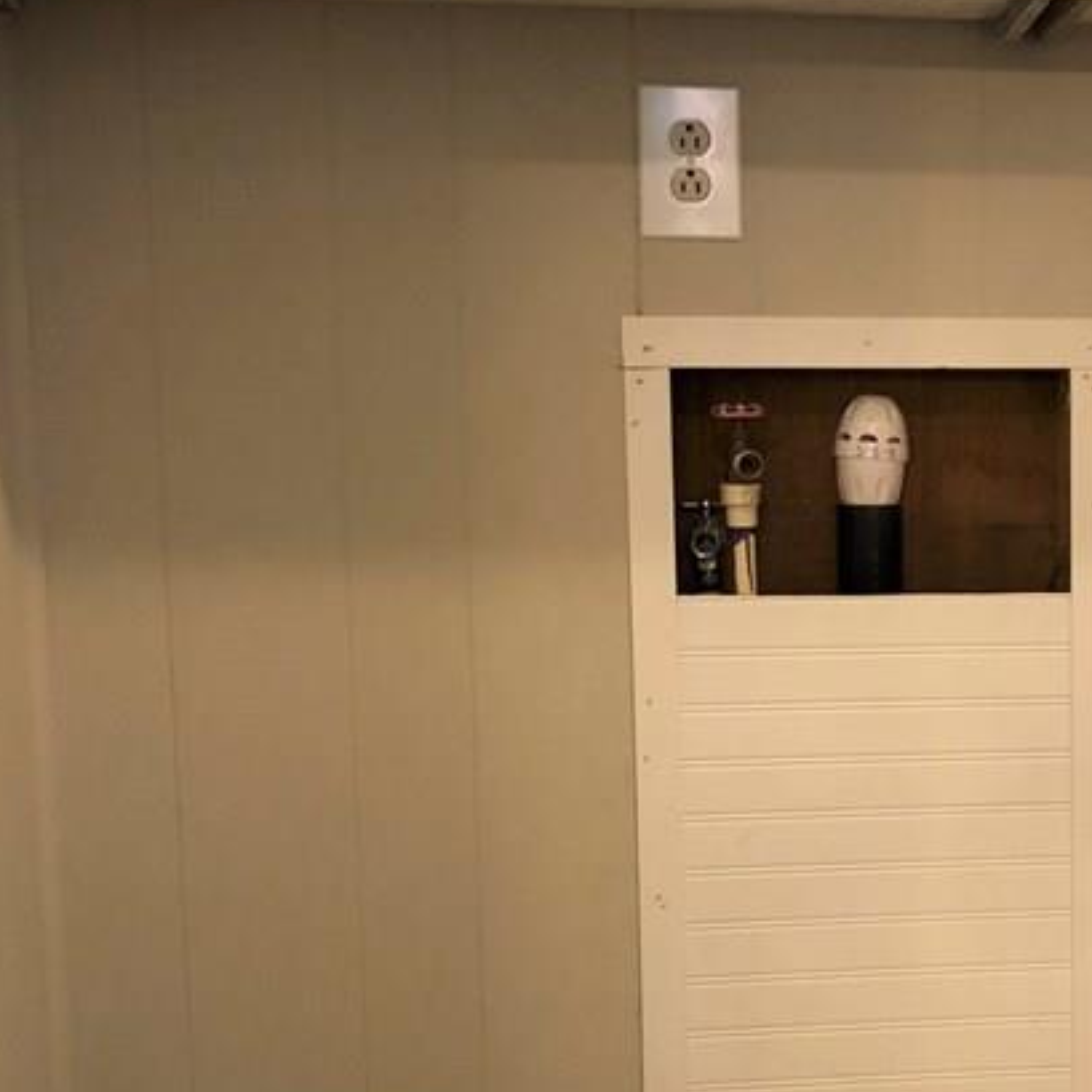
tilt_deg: -7.7
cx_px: 1135
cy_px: 690
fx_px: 2213
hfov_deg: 26.0
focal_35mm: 62
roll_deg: -1.7
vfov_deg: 27.6
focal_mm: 4
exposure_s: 1/13
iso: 100
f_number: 1.8
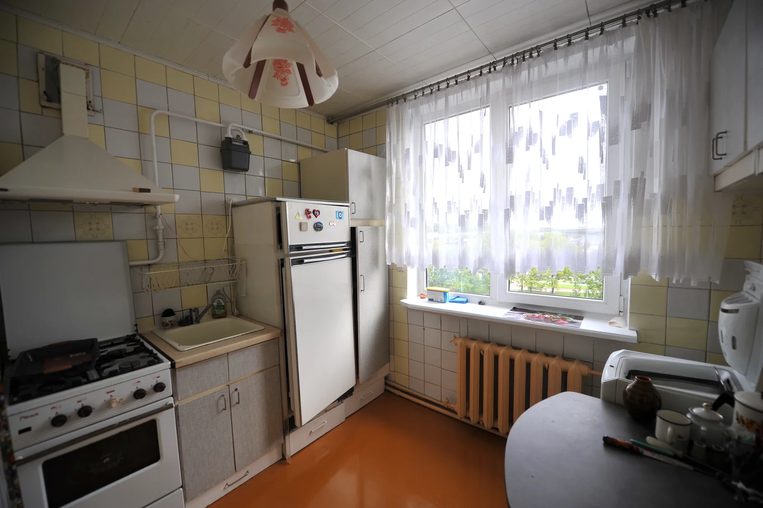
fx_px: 297
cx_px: 382
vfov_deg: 81.1
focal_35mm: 14
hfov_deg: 104.3
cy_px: 254
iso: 200
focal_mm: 14
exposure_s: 1/200
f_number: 2.8
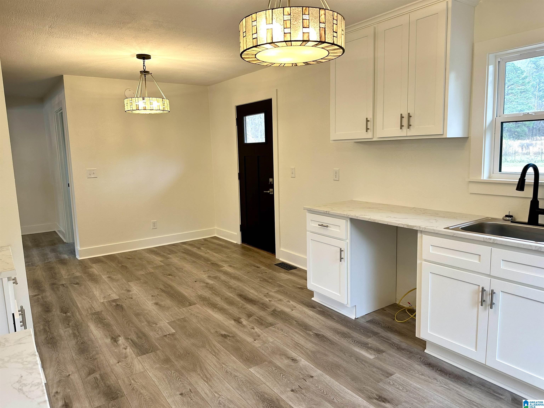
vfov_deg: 56.8
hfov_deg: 71.6
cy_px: 204
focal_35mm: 24
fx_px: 377
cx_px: 272
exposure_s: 1/60
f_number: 1.78
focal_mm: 6.86
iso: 125
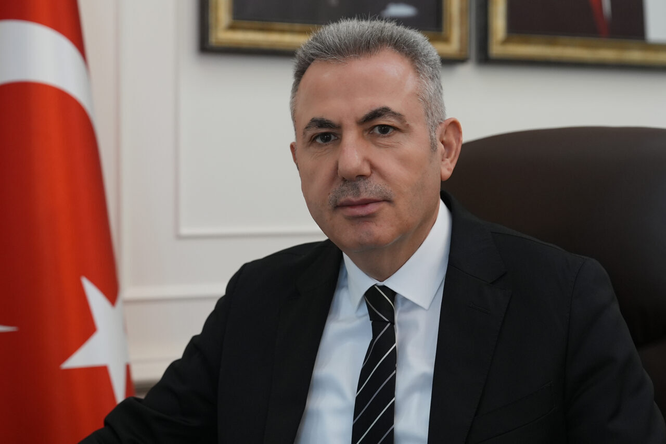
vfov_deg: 24.2
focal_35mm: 56
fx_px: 1036
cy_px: 222
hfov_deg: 35.6
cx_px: 333
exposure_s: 1/125
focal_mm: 56
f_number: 3.2
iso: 1600
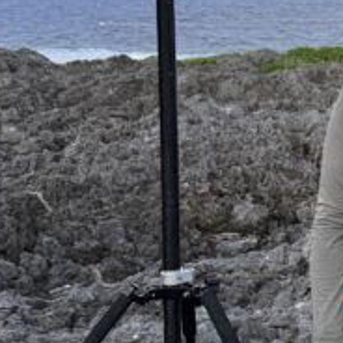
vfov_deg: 17.3
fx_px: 1121
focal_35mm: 100
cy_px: 83
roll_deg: +0.0
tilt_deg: -4.4
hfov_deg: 15.9
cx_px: 524
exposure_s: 1/3953
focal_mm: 6.76
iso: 80
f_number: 1.78
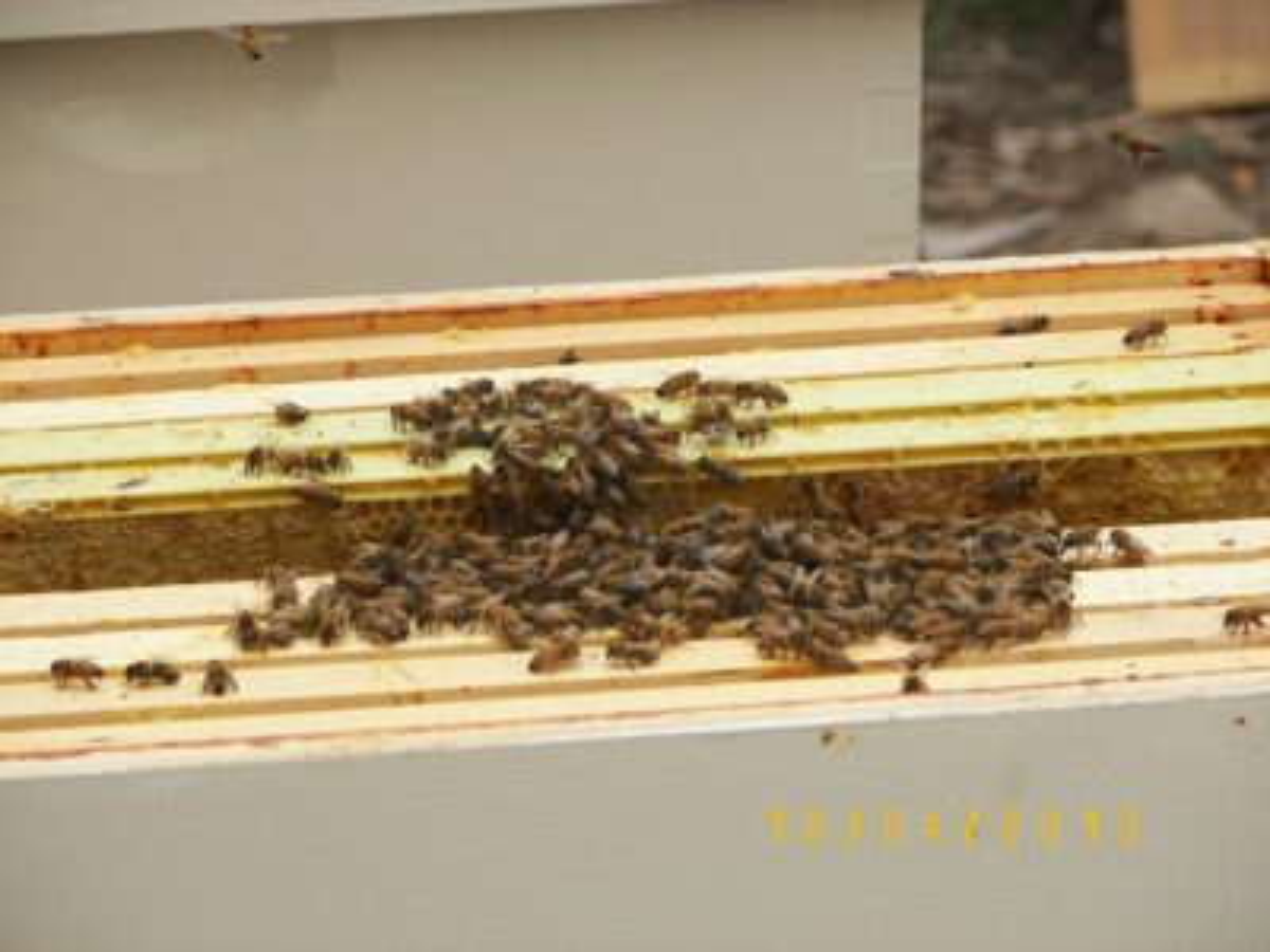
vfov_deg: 6.8
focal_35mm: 219
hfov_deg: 9.0
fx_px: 8035
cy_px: 476
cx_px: 635
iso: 50
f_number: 3.6
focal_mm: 36.3
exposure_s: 1/500
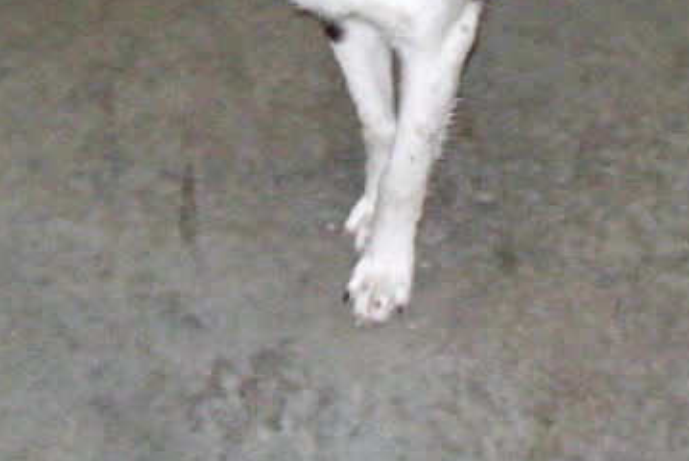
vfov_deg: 16.7
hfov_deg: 25.3
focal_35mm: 80
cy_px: 6
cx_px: 411
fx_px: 1532
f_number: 2.7
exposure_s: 1/128
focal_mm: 6
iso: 200
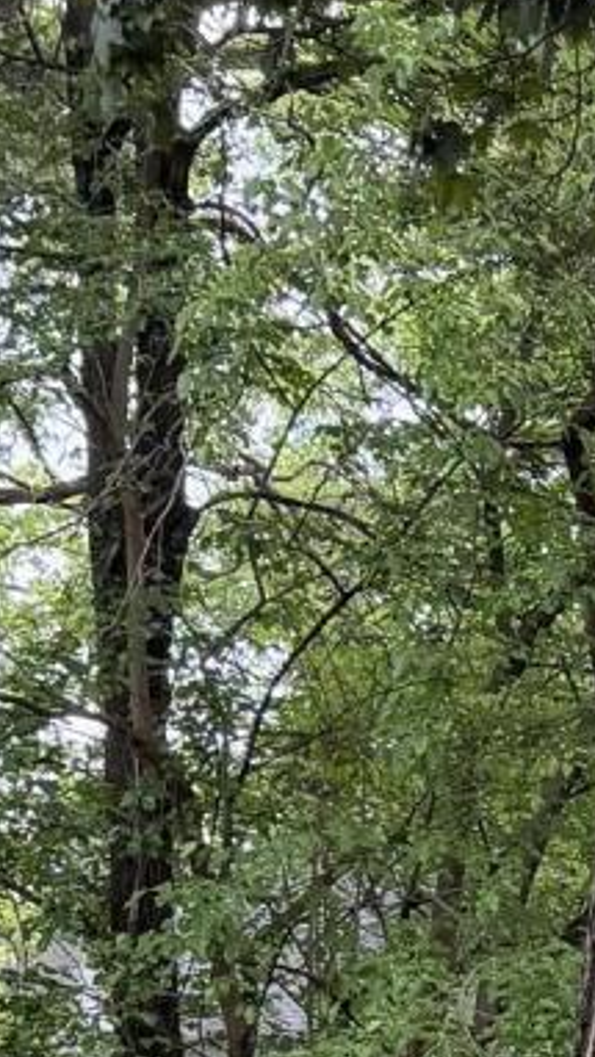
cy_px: 1444
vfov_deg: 14.9
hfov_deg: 7.9
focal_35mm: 137
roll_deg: +2.0
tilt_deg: -4.9
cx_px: 1666
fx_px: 3841
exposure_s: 1/183
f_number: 1.78
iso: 200
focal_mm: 6.76
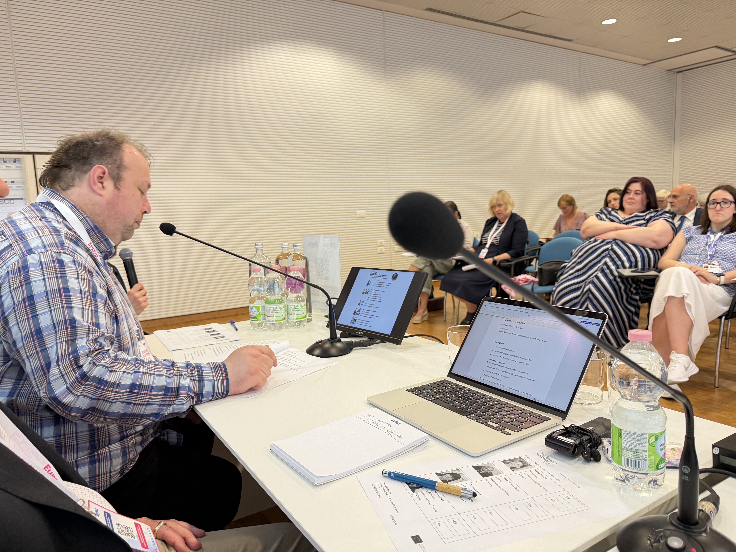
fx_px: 510
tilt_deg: -8.3
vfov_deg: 56.8
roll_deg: +2.4
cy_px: 276
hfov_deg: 71.6
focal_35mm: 24
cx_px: 368
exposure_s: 1/60
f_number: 1.78
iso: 320
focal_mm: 6.76
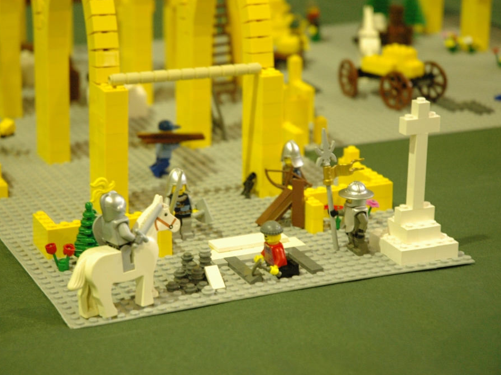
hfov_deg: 17.1
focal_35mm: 115
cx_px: 251
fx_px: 1664
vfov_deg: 12.9
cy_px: 188
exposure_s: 1/10
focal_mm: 70
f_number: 4.5
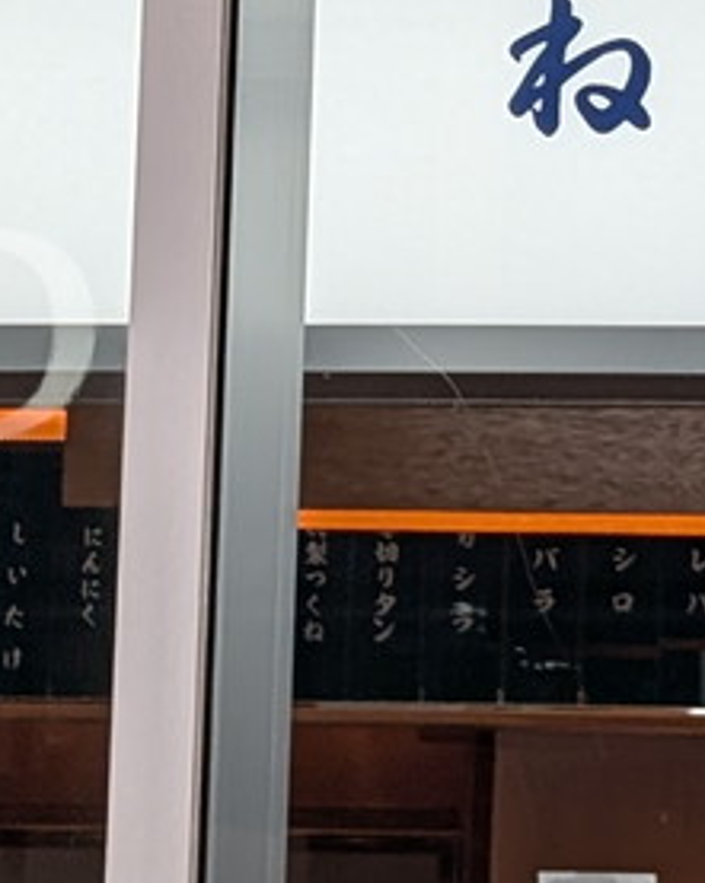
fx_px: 4624
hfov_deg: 8.7
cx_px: 475
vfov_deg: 10.7
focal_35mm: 177
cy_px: -258
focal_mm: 6.9
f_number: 1.68
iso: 26
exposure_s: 1/133
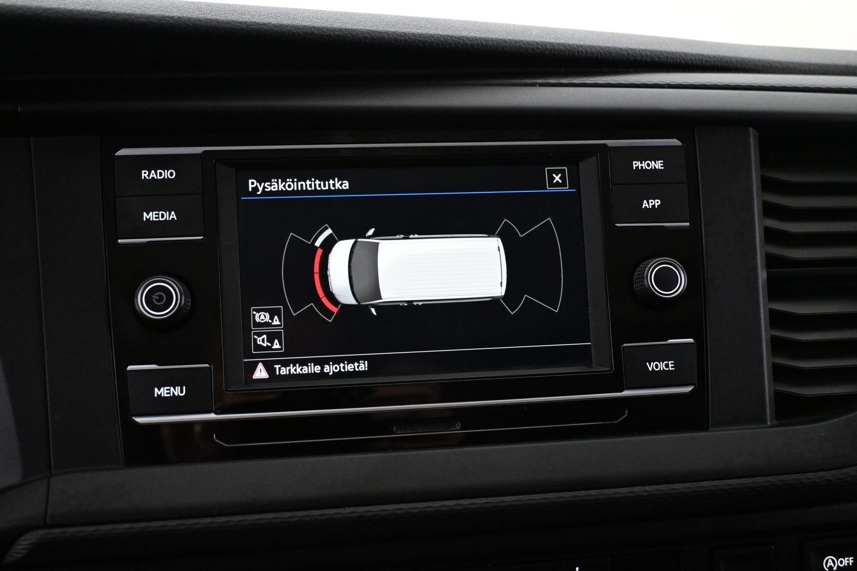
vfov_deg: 39.1
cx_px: 428
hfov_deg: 56.1
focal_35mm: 34
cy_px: 286
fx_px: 803
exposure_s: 1/80
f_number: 4
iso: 4000
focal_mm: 22.5
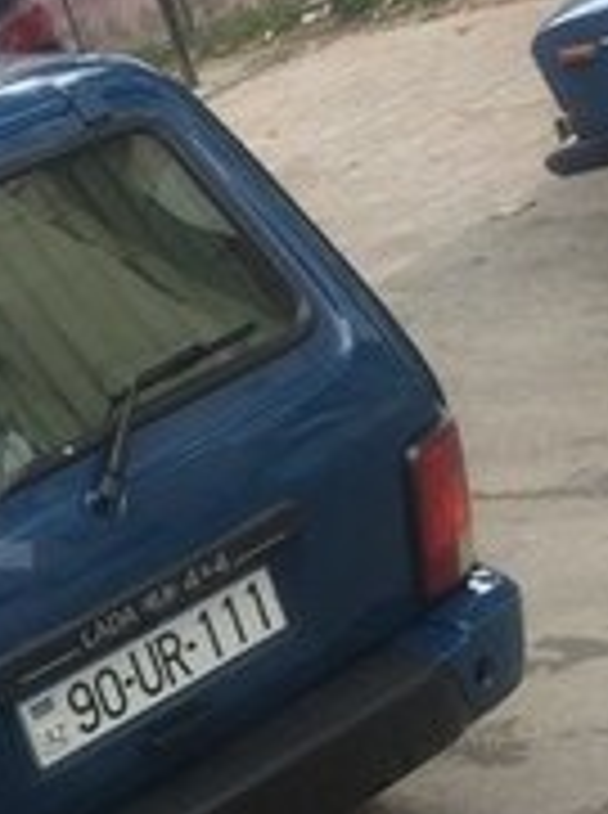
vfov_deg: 18.6
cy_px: 501
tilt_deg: -10.2
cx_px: -428
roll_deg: +22.0
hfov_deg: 12.8
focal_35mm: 106
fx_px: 2491
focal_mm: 4.15
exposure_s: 1/100
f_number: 2.2
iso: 50
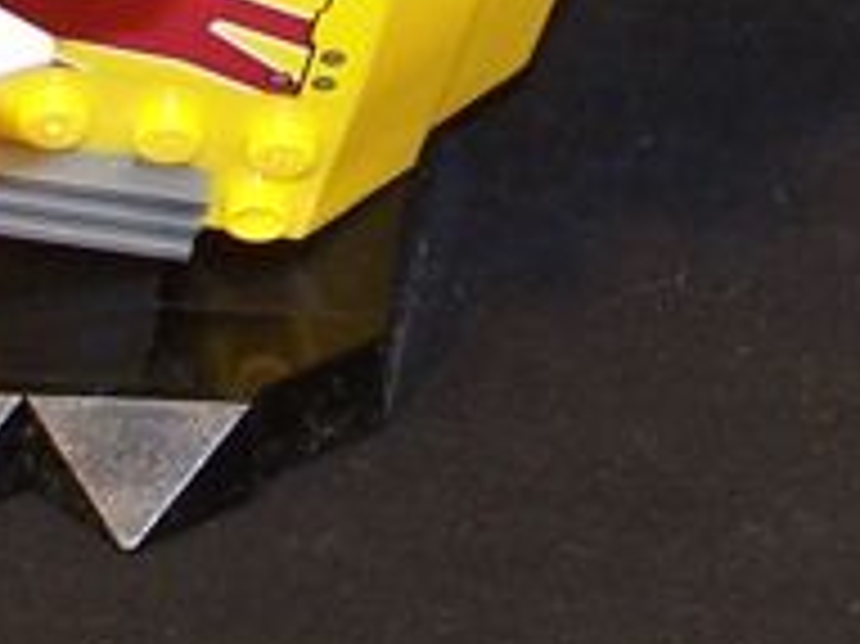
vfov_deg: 3.3
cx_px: 910
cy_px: -914
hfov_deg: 4.5
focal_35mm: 440
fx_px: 10924
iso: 80
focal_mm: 13.7
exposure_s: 1/2
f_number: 3.2
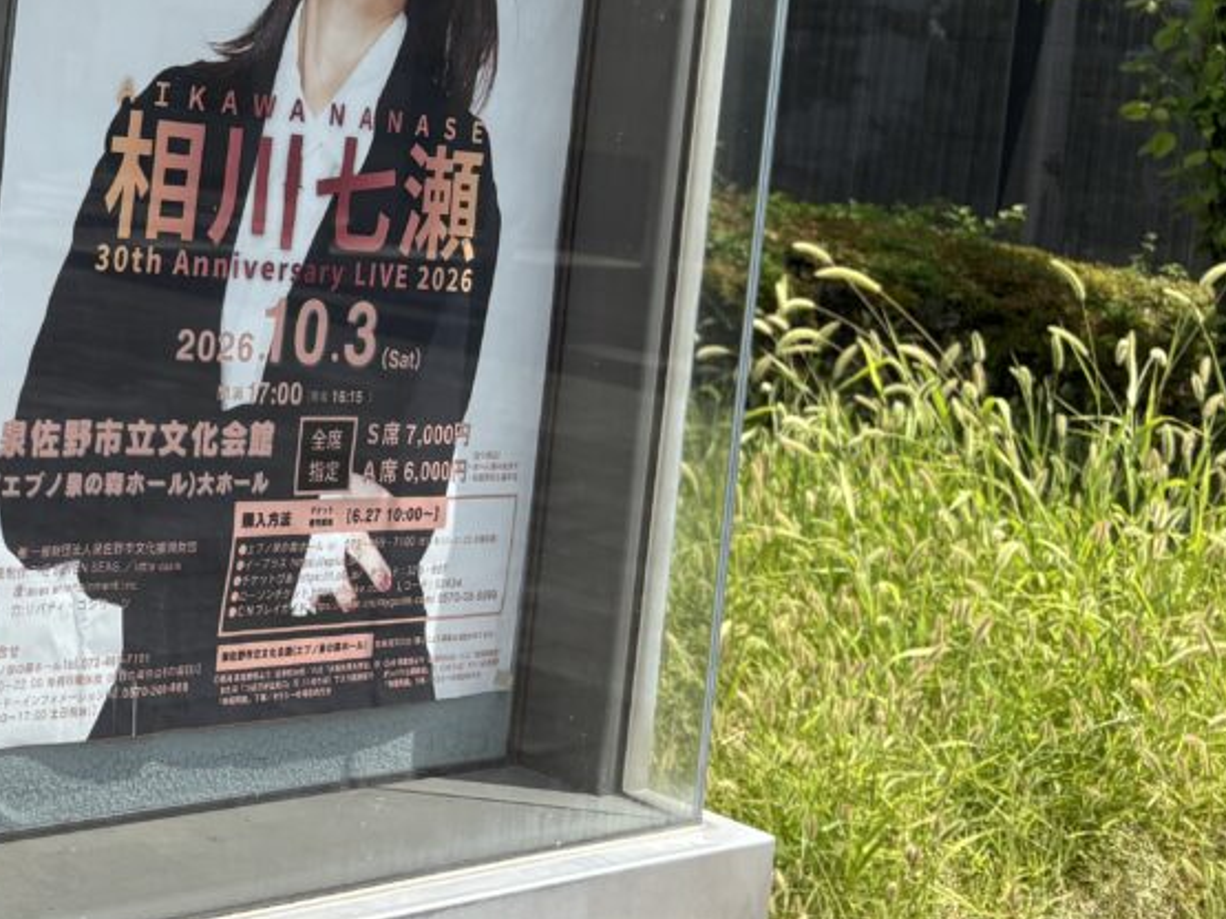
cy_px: 62
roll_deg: -6.2
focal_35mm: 60
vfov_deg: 23.6
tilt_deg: -0.5
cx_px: -66
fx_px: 2125
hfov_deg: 29.5
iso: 50
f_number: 1.6
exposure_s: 1/2242
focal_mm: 5.96
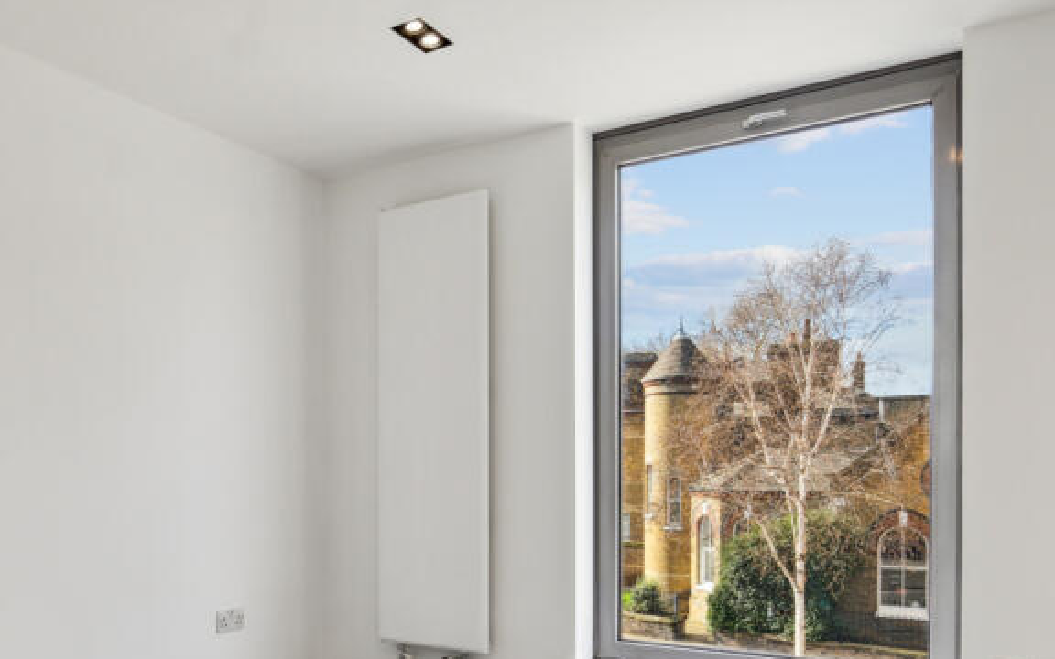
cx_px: 322
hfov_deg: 62.4
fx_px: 834
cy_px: 446
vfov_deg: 42.5
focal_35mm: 29
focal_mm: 16
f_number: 10
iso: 1000
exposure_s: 1/320
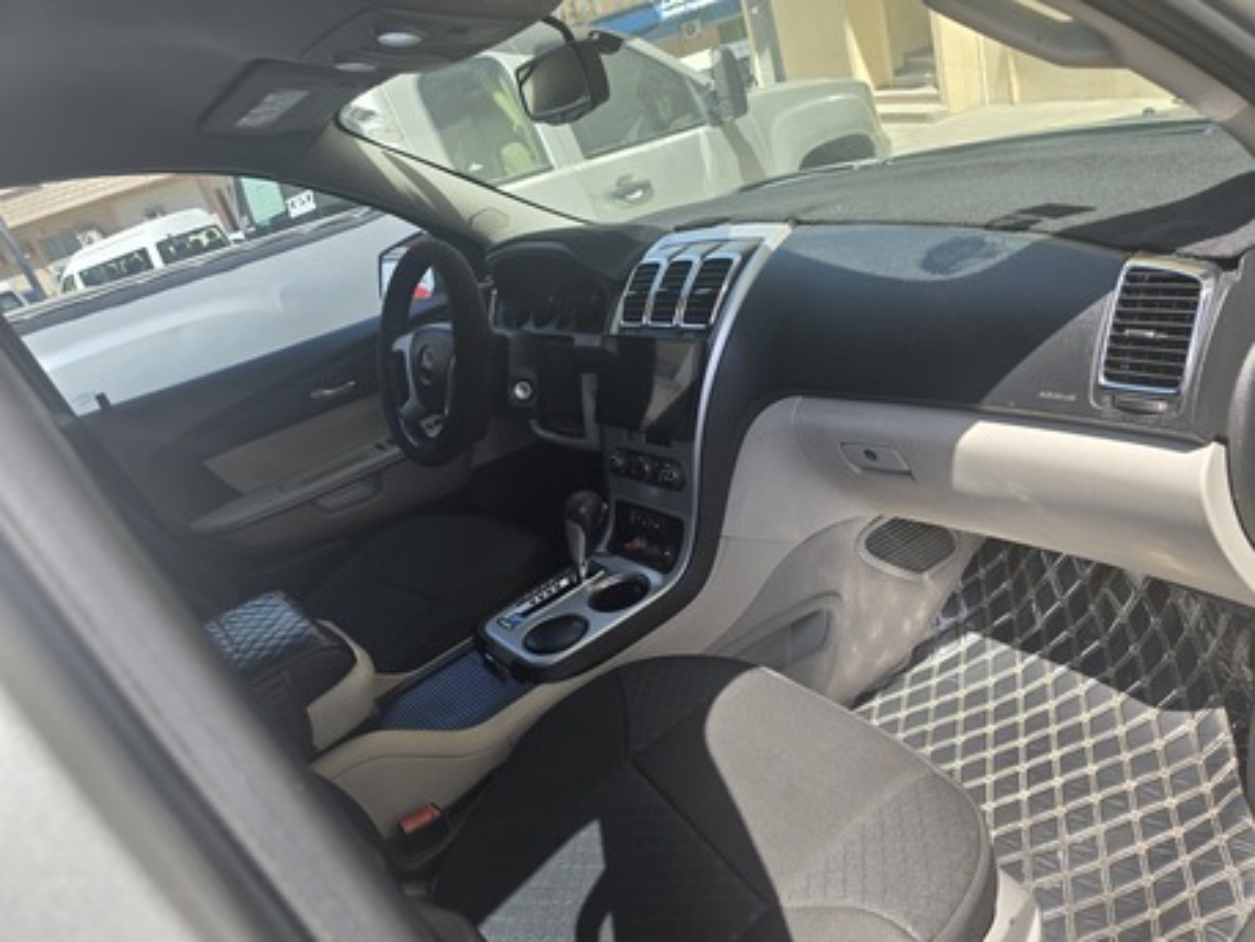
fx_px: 834
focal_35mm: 23
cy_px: 471
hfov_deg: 73.9
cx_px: 628
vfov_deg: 58.9
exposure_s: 1/180
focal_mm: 6.3
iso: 12
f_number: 1.7
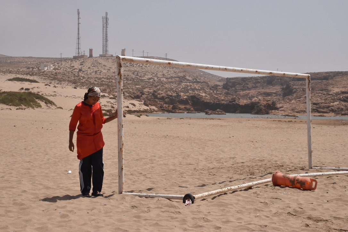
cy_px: 116
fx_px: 609
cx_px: 174
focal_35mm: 63
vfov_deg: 21.6
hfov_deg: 31.9
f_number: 18
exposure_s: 1/1000
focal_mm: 42
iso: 800
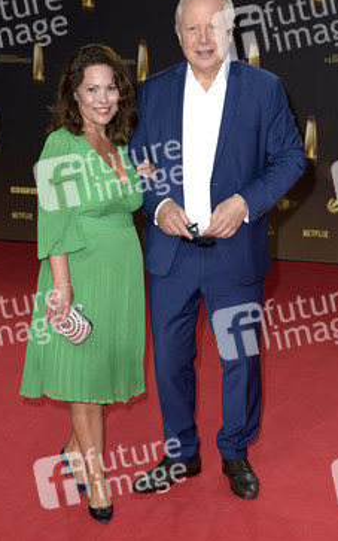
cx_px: 153
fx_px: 1075
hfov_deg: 17.9
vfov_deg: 28.2
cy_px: 250
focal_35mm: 73
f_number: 6.3
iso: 800
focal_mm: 65
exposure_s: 1/250
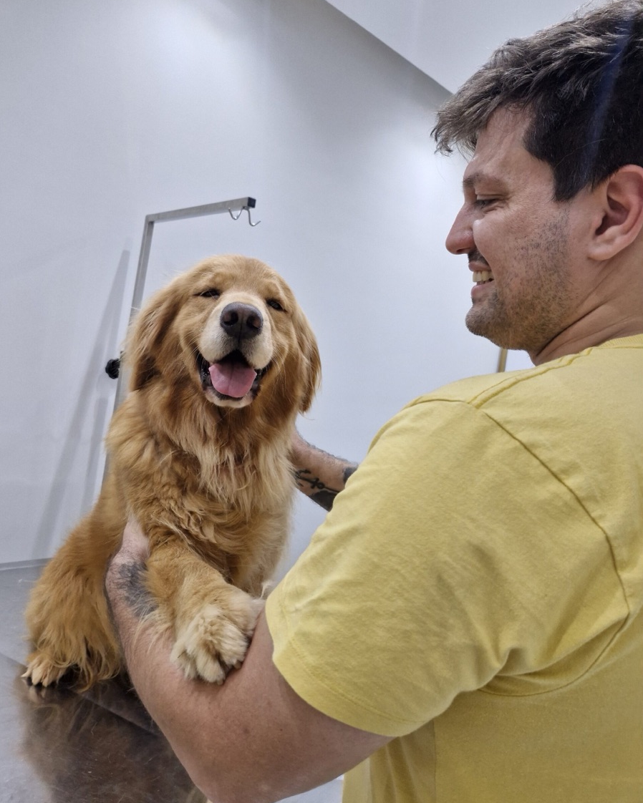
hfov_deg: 58.8
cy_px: 402
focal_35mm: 24
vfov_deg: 70.3
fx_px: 571
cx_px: 322
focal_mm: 5.54
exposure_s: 1/120
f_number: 1.8
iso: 250
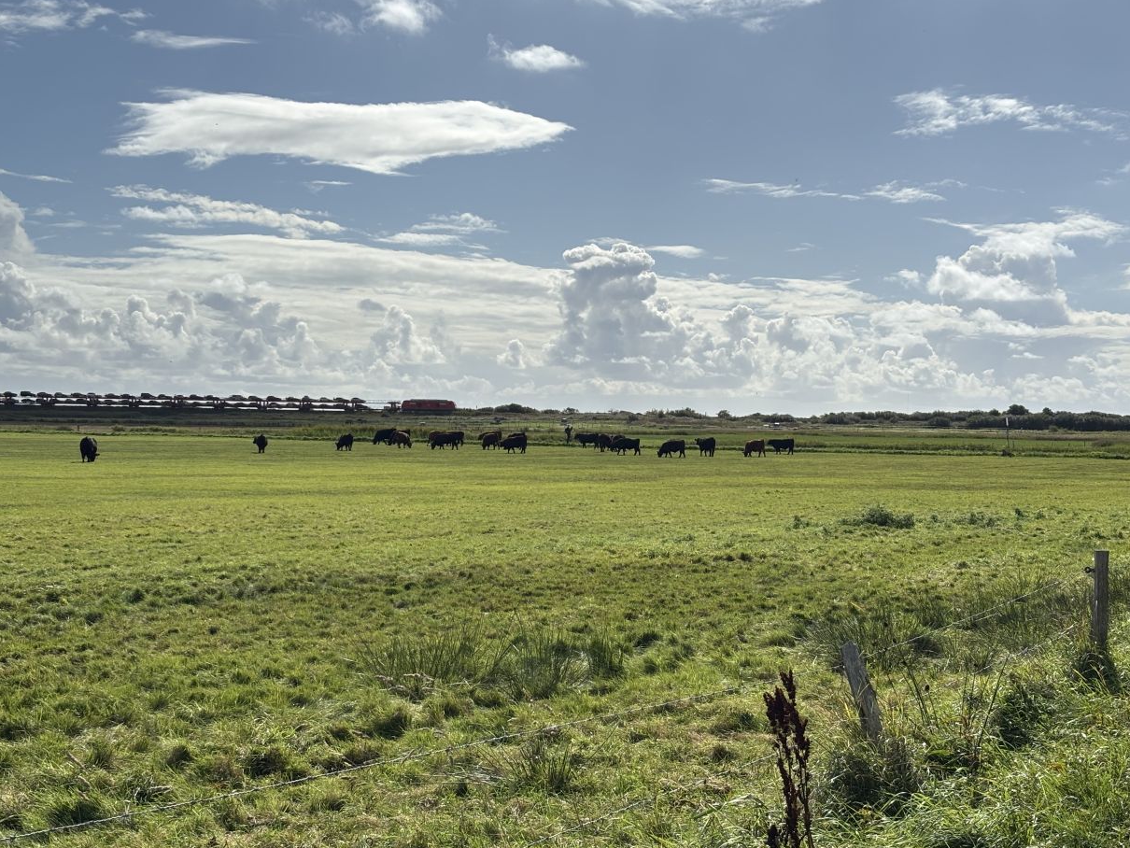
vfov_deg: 26.6
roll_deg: -0.6
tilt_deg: -1.1
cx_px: 549
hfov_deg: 34.9
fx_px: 1796
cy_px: 445
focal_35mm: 55
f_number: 1.6
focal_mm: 5.96
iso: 40
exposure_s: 1/5348
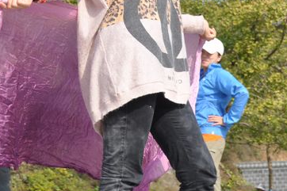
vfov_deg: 11.0
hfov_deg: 16.7
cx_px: 118
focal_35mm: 122
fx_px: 975
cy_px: -15
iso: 200
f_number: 4
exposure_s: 1/1000
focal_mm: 29
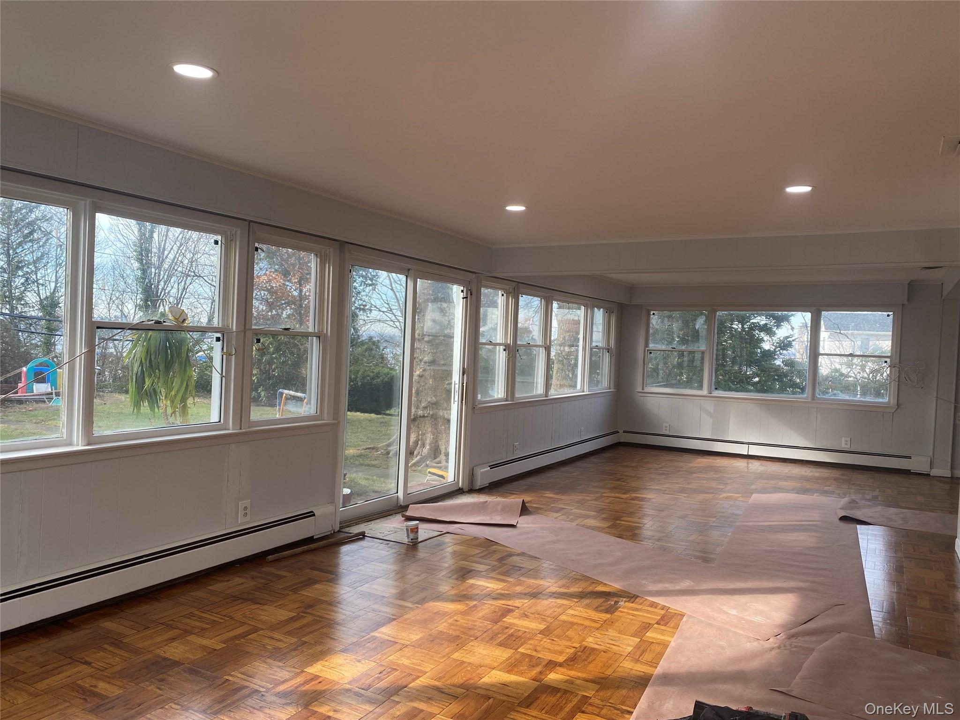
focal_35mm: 26
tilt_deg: -1.9
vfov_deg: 53.1
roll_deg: -3.1
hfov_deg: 67.3
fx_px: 721
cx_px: 480
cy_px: 360
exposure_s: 1/213
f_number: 1.8
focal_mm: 4.25
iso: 32
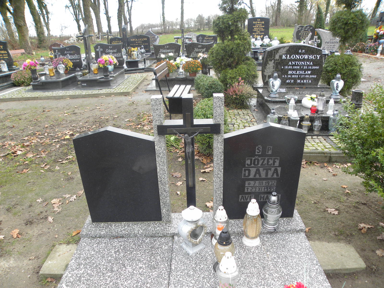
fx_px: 288
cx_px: 192
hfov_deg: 67.3
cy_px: 144
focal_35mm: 26
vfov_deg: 53.1
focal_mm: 4.6
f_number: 2.8
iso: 109
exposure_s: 1/75.6
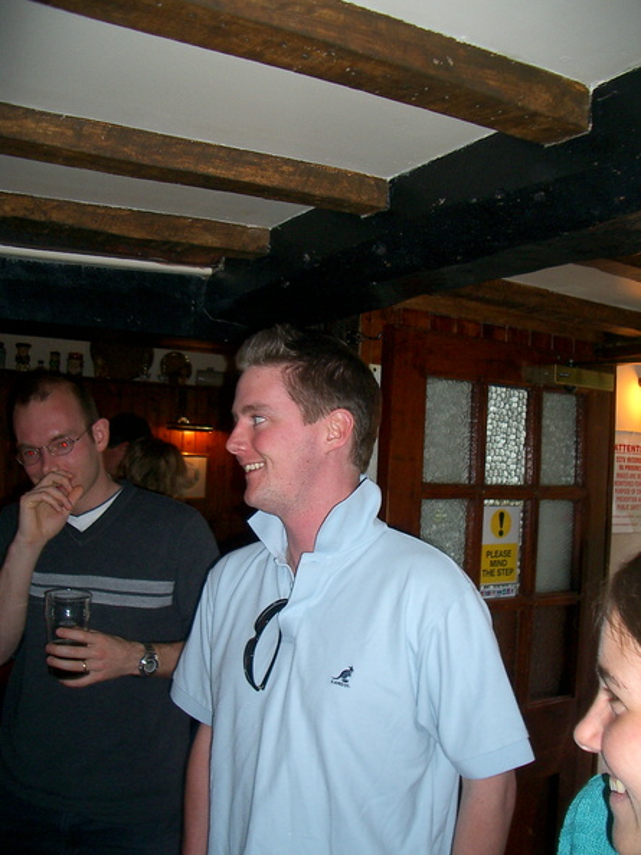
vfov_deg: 52.6
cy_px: 428
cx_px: 320
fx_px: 865
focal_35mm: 35
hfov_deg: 40.7
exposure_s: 1/40
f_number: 2.6
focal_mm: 5.8
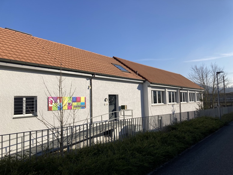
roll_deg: +2.1
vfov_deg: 49.7
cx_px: 116
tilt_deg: +4.2
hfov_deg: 63.4
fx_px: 188
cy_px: 88
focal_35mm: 28
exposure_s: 1/2000
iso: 20
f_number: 1.8
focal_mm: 3.99
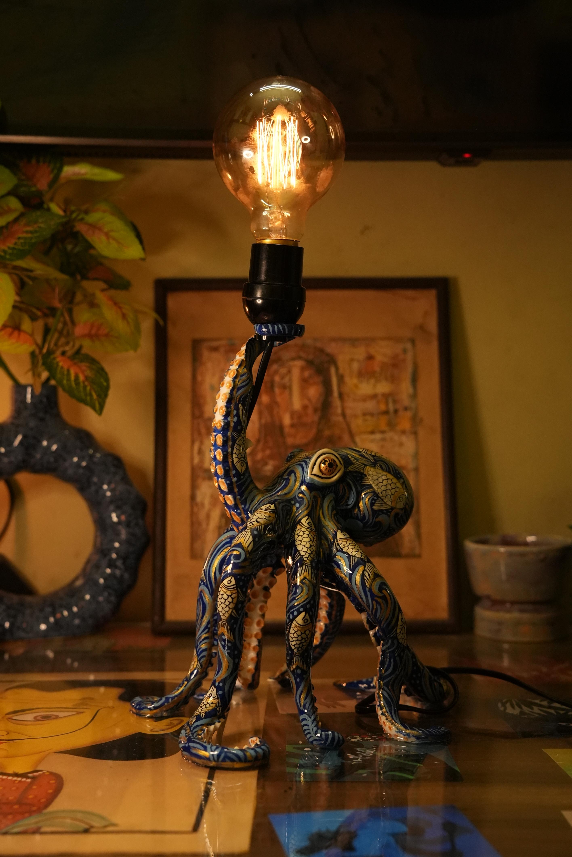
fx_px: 1200
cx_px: 286
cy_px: 428
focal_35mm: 50
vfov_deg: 39.3
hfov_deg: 26.8
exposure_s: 1/200
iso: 6400
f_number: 5.6
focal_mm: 50.4
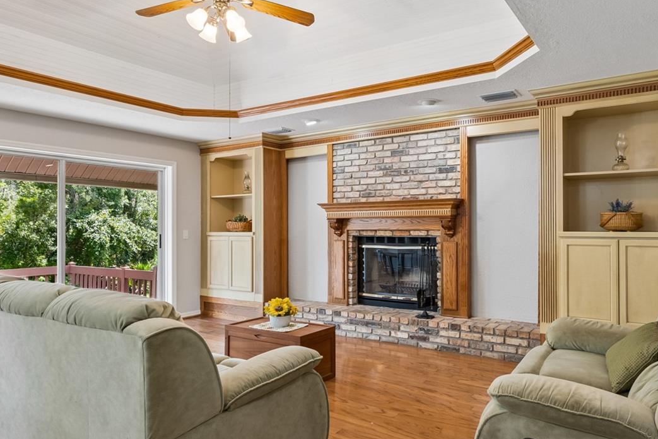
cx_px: 368
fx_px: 420
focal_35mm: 23
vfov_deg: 55.1
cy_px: 224
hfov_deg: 75.8
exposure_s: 1/6
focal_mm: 10
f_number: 7.1
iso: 100
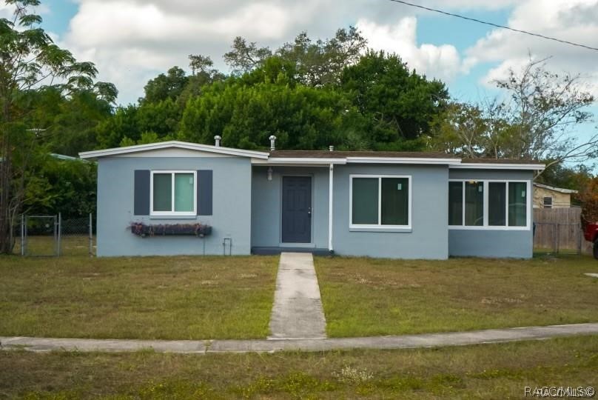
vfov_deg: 24.2
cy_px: 200
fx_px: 931
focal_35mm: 56
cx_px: 299
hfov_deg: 35.6
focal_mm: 56
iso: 100
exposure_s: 1/400
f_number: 5
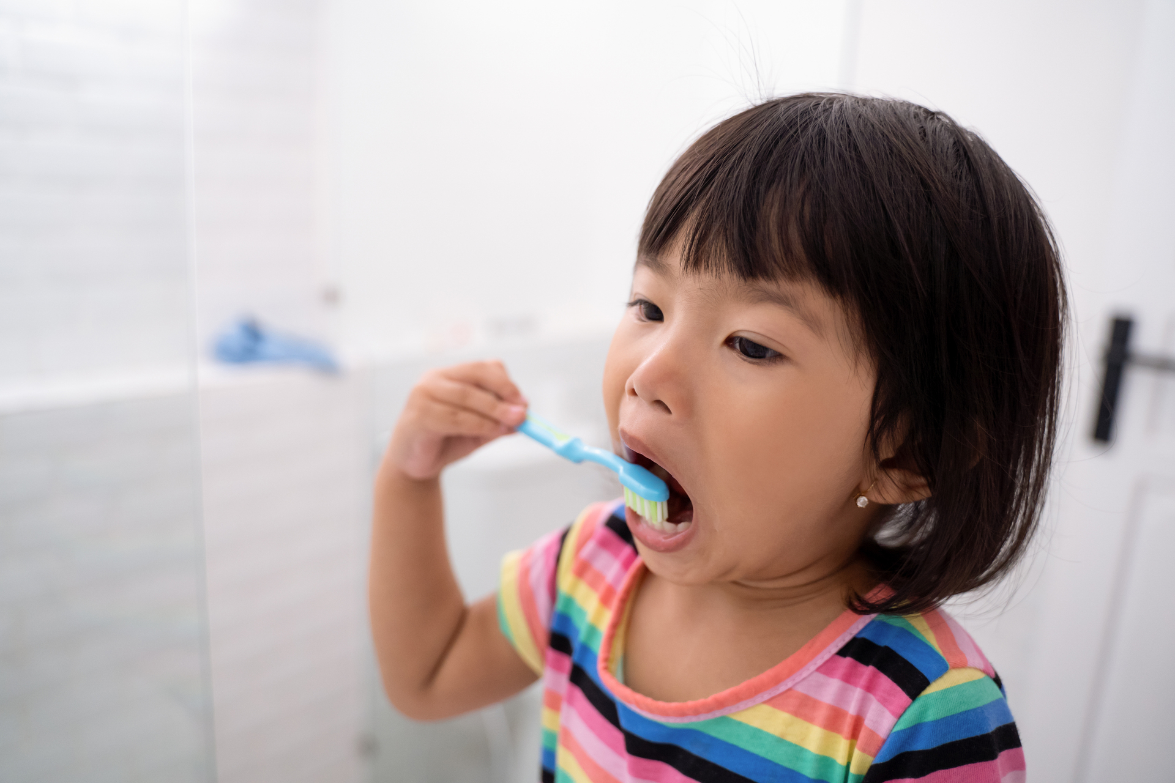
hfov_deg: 65.5
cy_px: 392
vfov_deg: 46.4
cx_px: 588
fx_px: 914
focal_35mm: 28
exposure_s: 1/320
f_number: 2.8
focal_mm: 28
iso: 3200
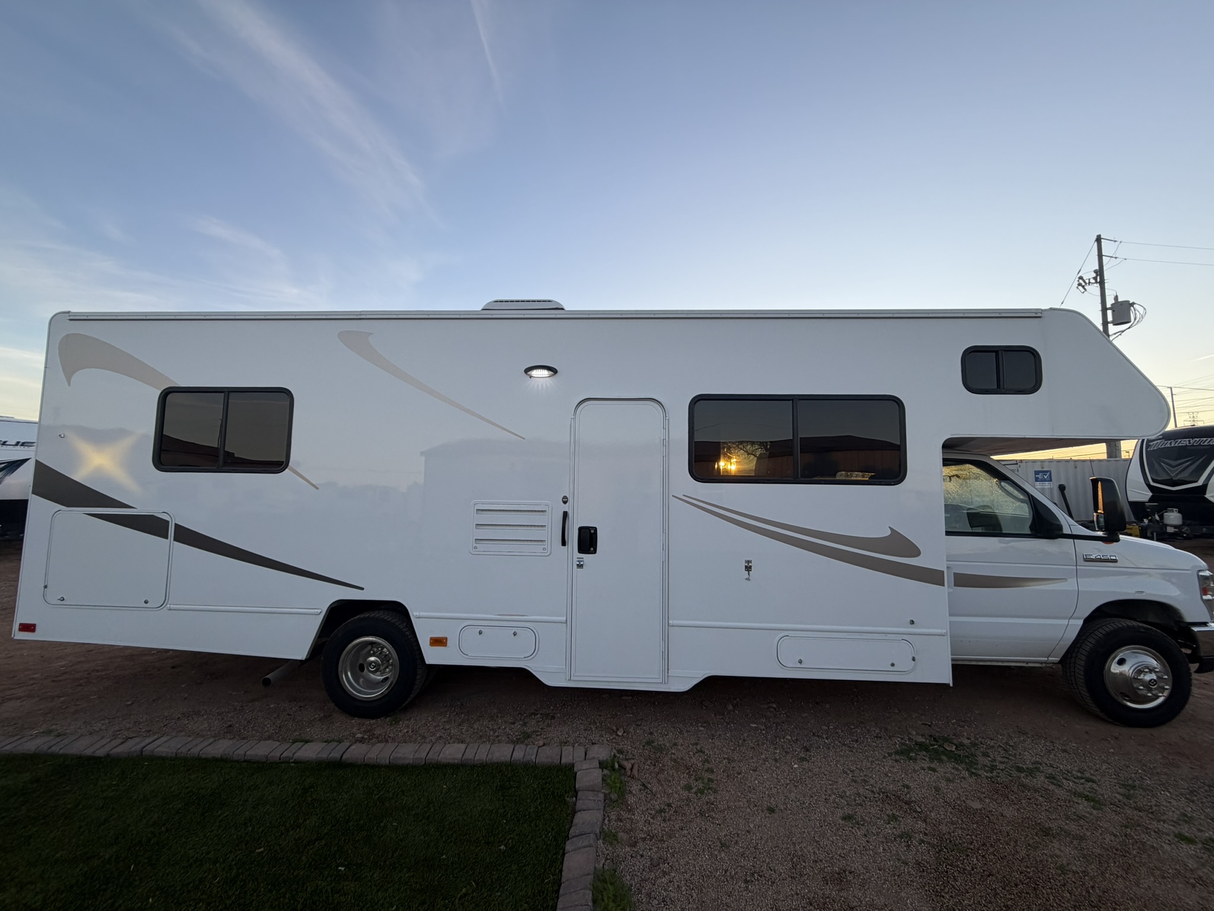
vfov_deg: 85.7
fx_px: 491
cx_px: 607
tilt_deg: +3.9
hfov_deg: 102.1
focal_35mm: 14
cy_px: 456
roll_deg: +0.5
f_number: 2.2
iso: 50
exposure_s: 1/289
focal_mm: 2.22
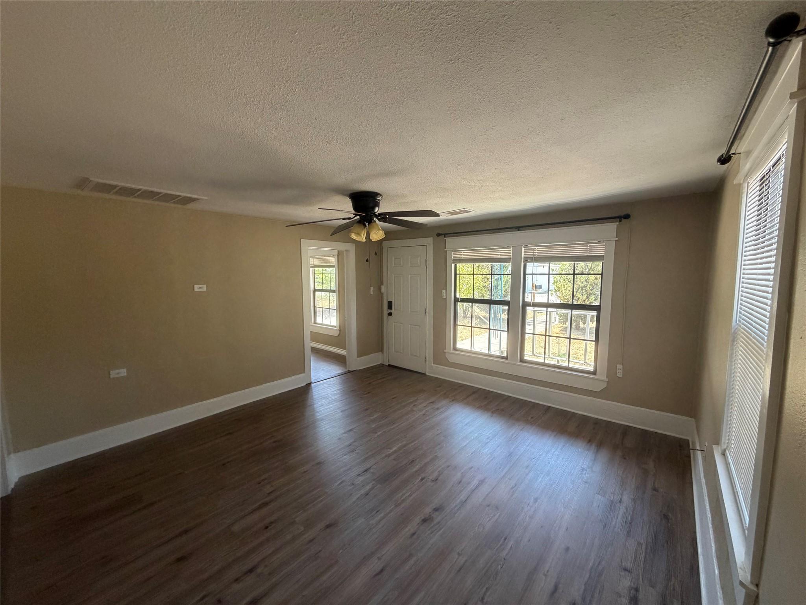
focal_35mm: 14
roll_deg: +0.1
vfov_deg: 85.7
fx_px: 326
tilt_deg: -5.7
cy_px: 302
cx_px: 403
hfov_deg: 102.1
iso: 250
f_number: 2.2
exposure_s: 1/121
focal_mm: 2.22
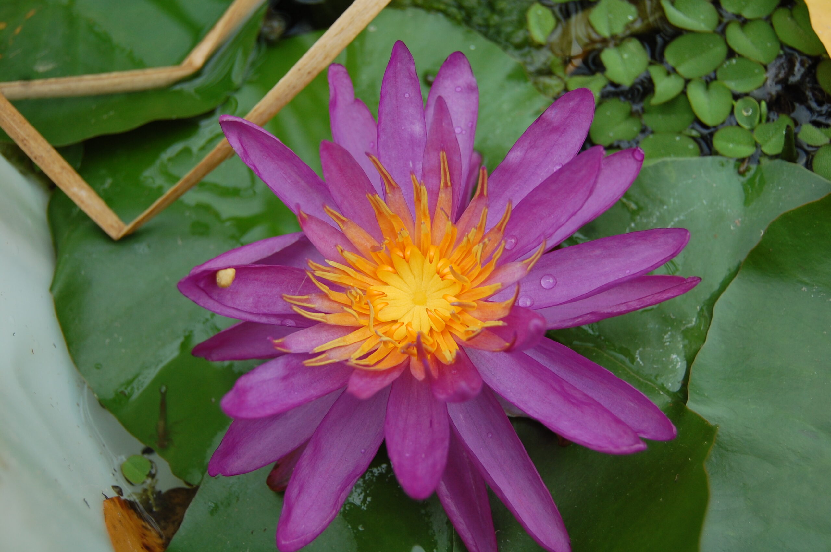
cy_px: 276
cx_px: 416
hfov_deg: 35.1
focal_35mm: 57
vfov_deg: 23.7
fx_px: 1315
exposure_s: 1/125
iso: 320
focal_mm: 38
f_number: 5.6
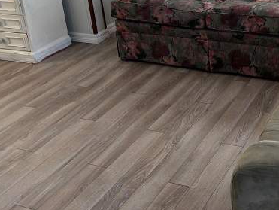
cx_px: 249
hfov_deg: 32.7
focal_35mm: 56
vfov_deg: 25.2
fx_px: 452
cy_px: 11
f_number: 1.6
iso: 100
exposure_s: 1/121
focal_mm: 5.96
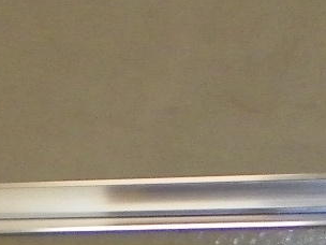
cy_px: 565
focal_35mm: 175
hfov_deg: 9.4
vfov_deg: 7.9
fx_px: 1648
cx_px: -580
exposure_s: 1/30
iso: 200
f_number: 2.8
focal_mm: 4.6
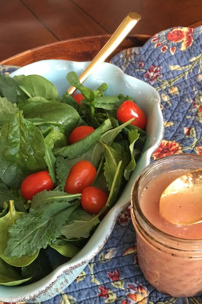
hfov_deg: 32.5
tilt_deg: -52.1
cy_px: 195
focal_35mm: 41
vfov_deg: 46.9
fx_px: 345
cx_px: 119
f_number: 2.2
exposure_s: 1/15
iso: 40
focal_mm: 4.15
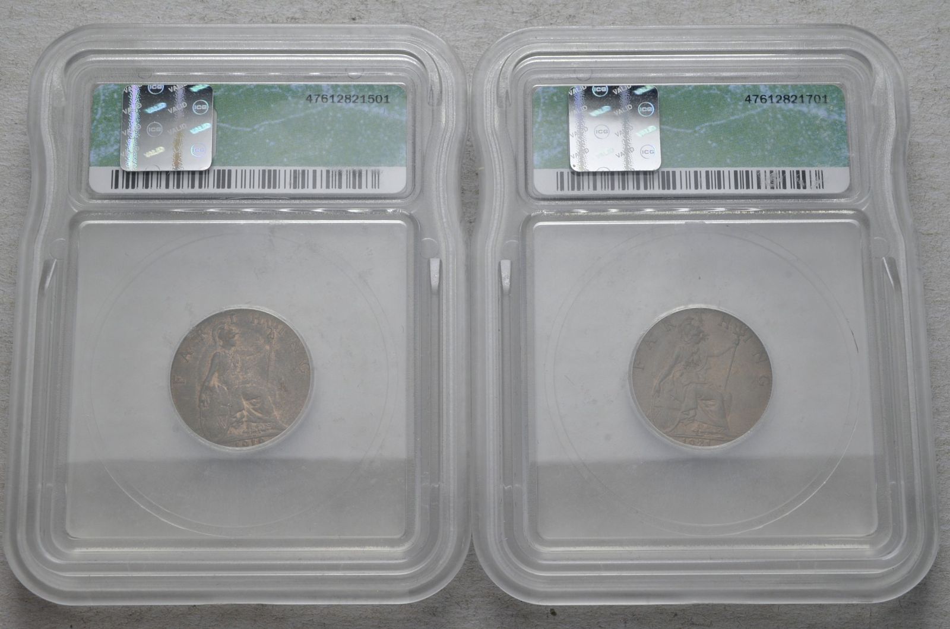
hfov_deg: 39.0
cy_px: 314
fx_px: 1343
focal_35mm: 51
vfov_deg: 26.4
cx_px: 475
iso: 400
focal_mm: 34
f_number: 14
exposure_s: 1/250
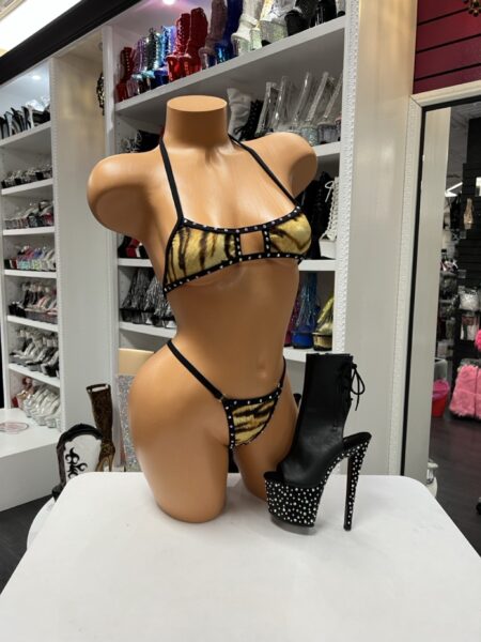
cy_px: 321
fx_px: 482
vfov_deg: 67.3
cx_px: 240
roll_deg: -0.6
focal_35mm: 26
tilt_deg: -7.7
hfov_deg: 53.1
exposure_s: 1/60
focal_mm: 5.7
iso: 80
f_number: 1.5
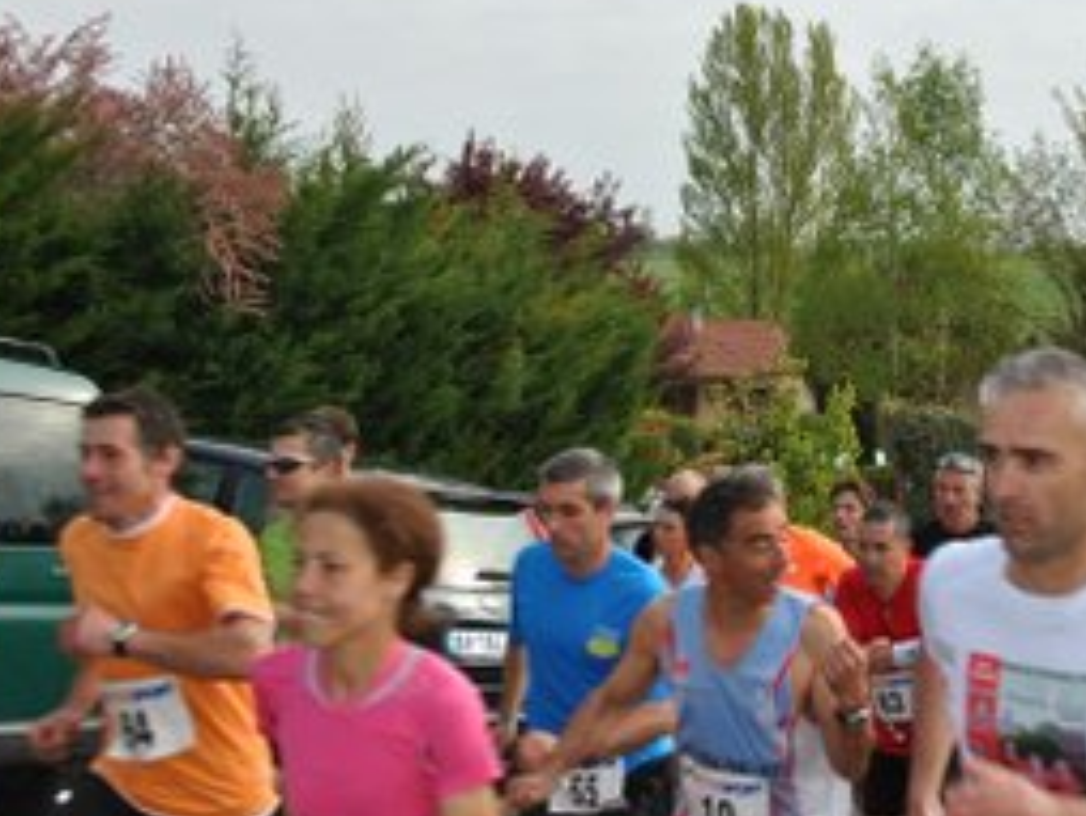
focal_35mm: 60
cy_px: 350
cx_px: 825
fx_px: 1884
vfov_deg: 24.4
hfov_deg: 31.5
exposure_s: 1/200
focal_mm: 22
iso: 100
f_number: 7.1
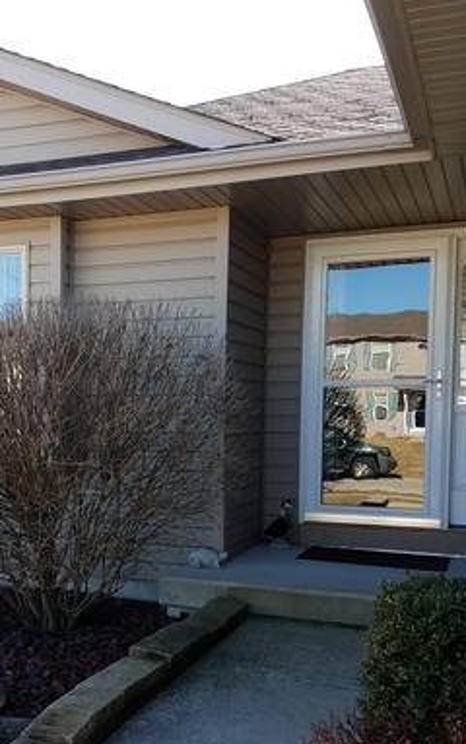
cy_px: 443
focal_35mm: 46
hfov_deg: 27.2
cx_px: 62
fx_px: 933
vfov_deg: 43.3
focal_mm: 4.2
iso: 40
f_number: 1.7
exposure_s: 1/364
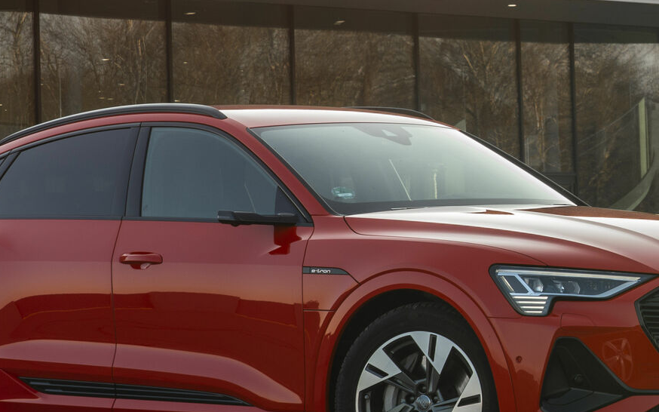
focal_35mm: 215
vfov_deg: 6.1
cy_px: -12
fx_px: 3861
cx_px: 647
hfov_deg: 9.7
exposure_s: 1/50
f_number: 10
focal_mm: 64
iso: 50
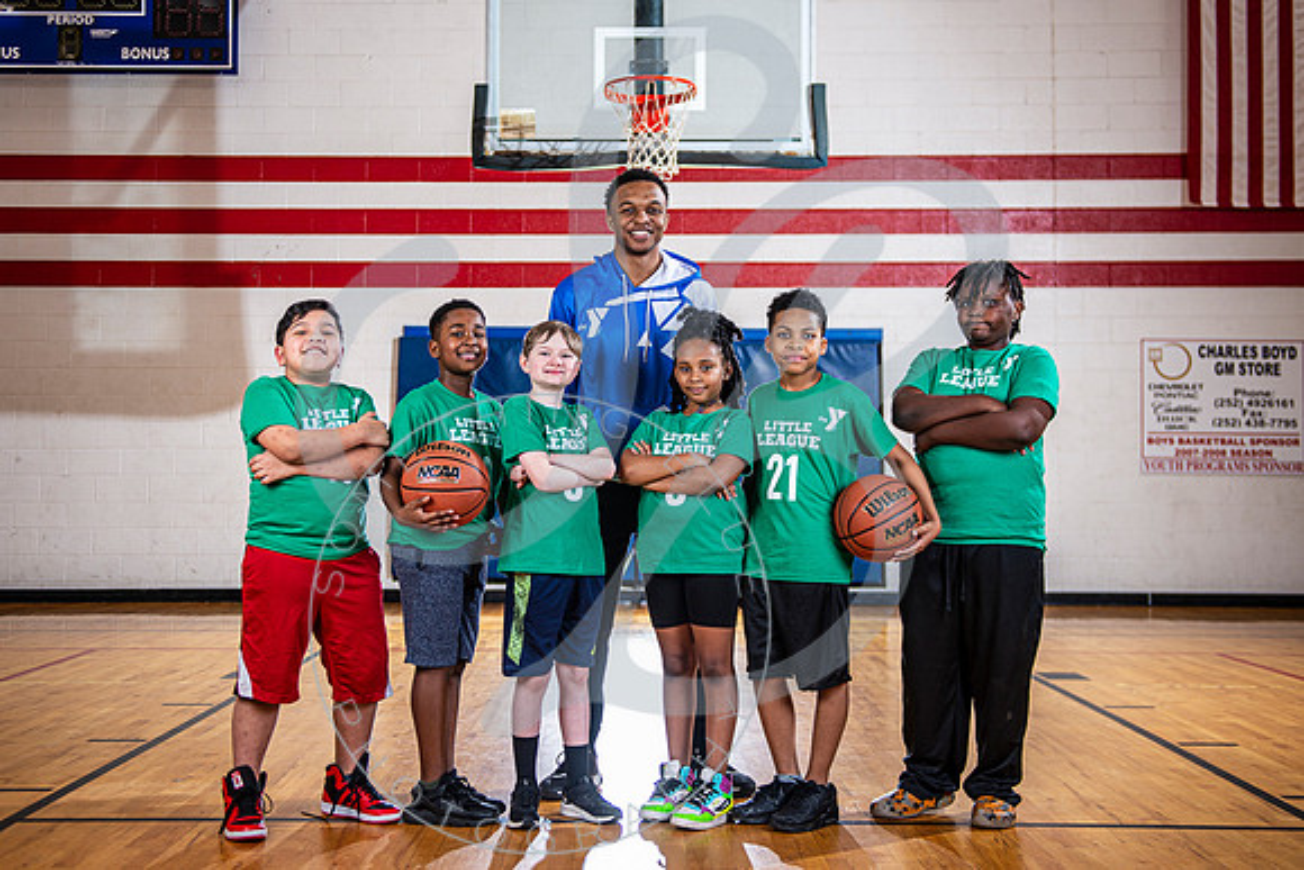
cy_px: 387
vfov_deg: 28.4
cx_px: 609
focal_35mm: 47
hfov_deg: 41.6
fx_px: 1717
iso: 200
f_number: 5.6
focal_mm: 40
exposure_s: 1/200
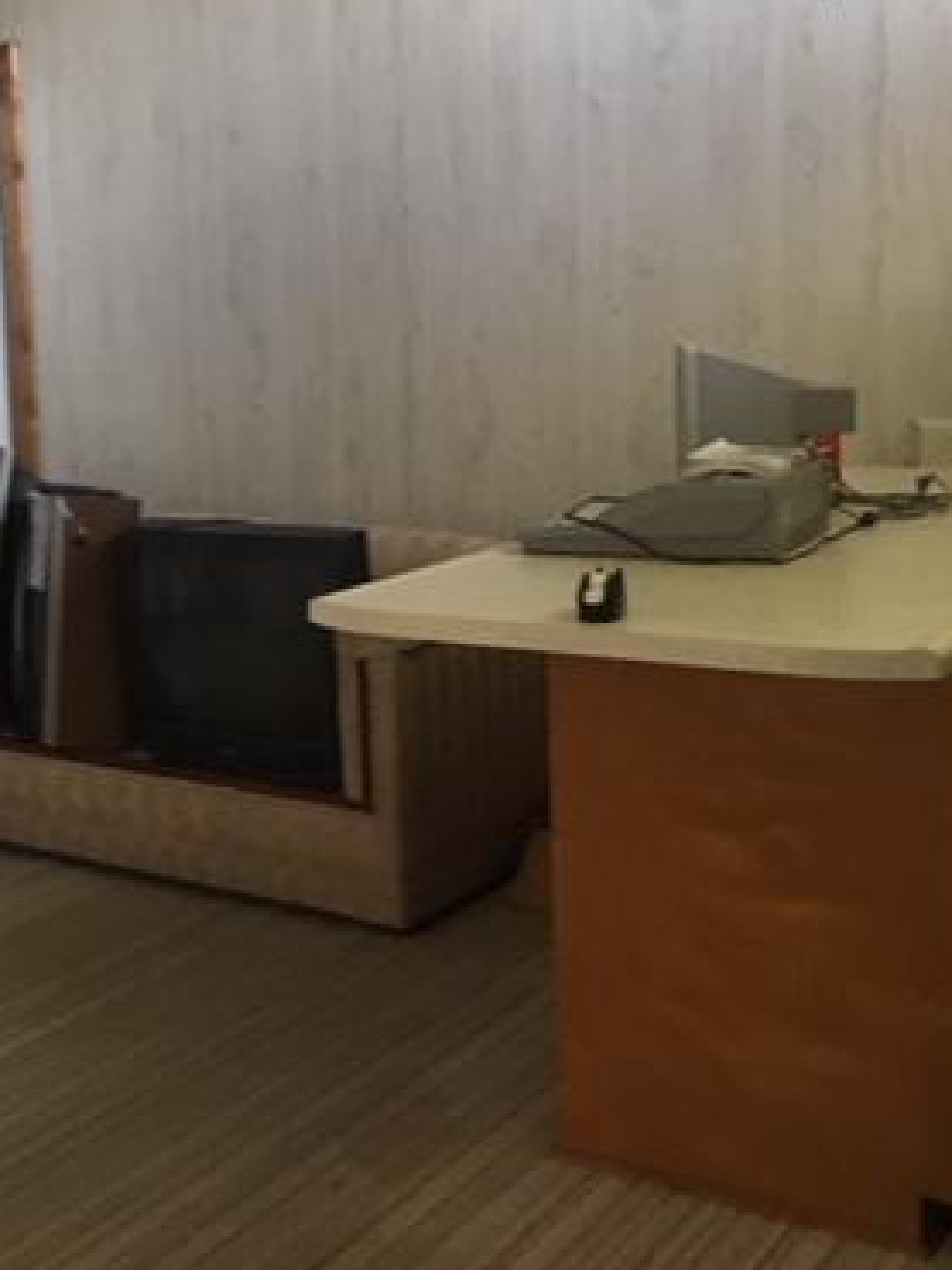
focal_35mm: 50
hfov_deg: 28.1
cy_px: 513
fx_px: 1835
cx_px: 106
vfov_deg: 38.1
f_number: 2.2
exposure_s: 1/30
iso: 125
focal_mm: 4.15
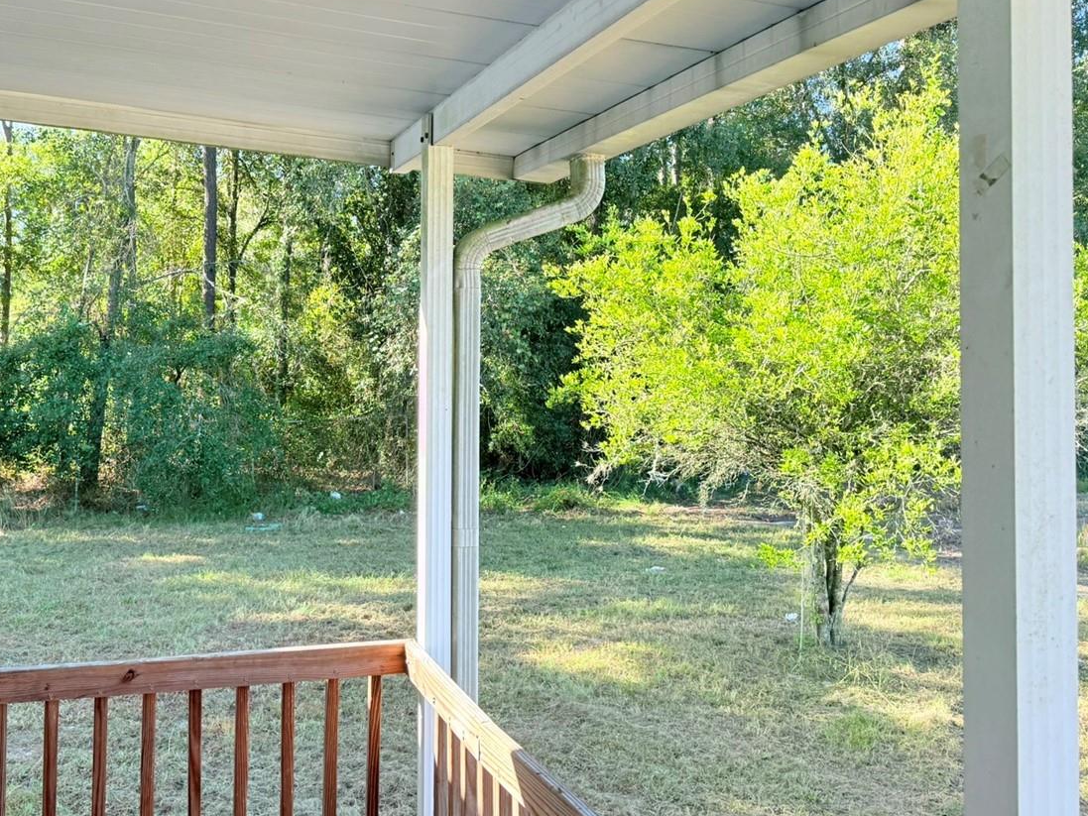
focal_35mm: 35
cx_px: 428
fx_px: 1100
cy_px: 348
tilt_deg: +1.0
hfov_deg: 52.2
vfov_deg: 40.6
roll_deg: +0.2
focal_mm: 6.76
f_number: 1.78
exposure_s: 1/643
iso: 100
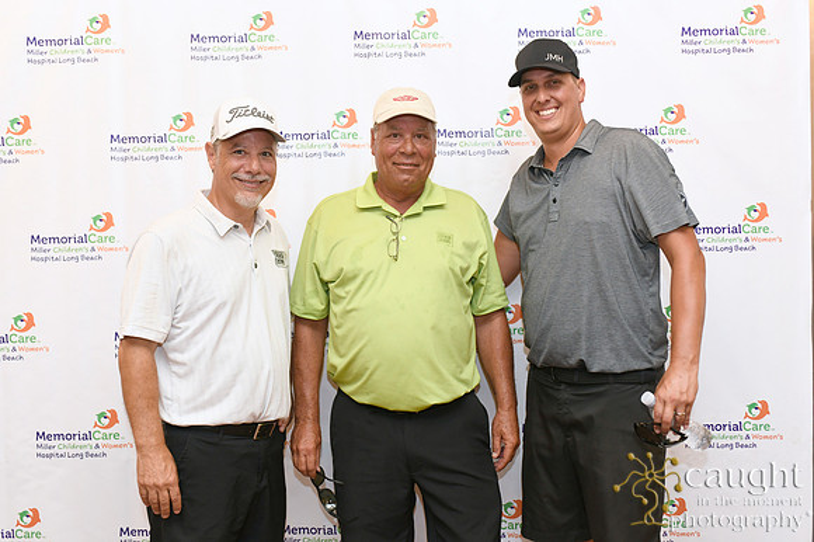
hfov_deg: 54.5
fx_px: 791
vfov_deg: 37.8
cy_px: 271
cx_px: 407
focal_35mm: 35
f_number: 3.2
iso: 1250
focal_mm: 35
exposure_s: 1/100
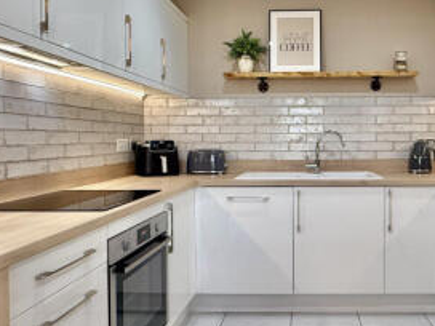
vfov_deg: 46.7
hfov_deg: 58.9
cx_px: 281
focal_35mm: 30
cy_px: 145
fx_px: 377
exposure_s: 1/100
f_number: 2.2
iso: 125
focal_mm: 2.22
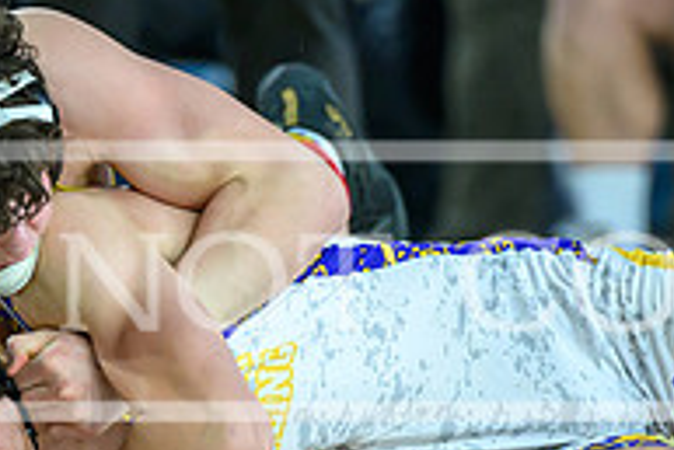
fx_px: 14895
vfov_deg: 1.7
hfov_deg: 2.6
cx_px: 162
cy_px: 344
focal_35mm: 795
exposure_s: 1/800
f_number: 2.8
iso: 1800
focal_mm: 200
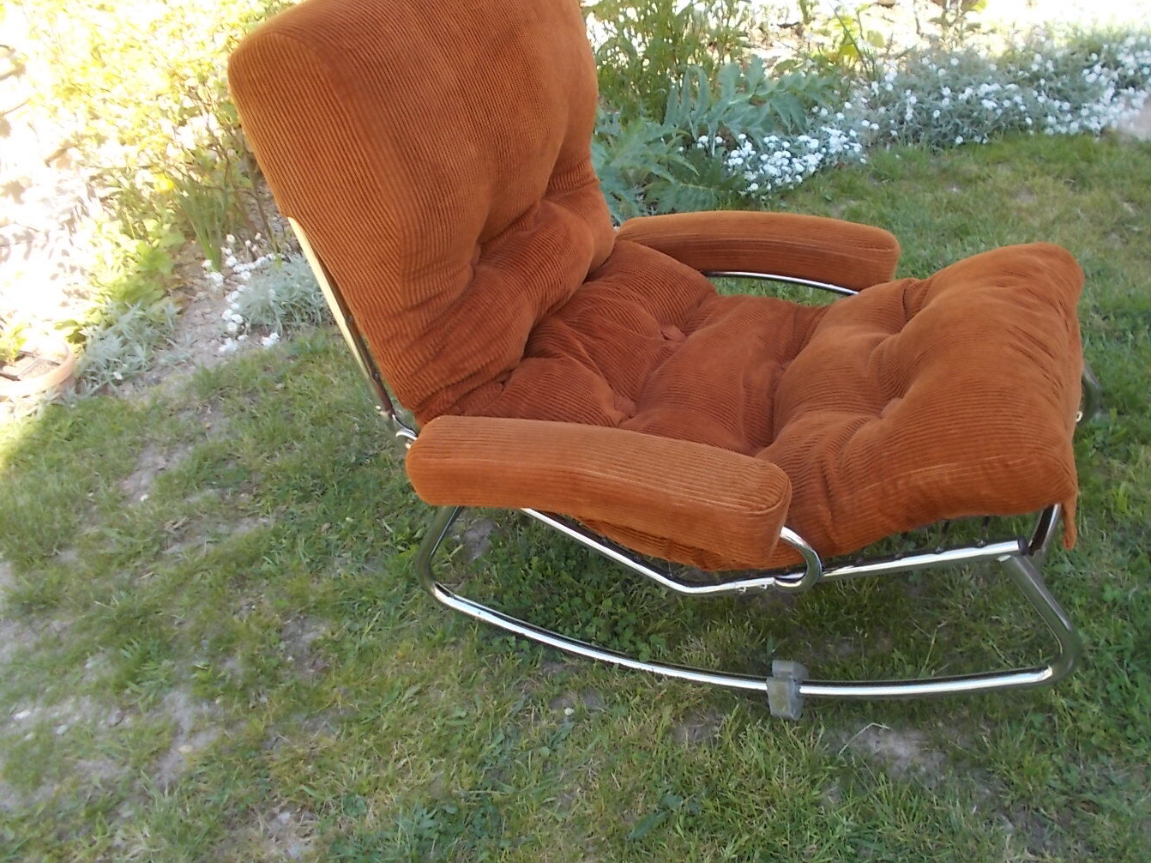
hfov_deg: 58.1
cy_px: 415
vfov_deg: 45.4
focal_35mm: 31
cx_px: 660
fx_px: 1031
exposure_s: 1/125
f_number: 3.2
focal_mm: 4.6
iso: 80
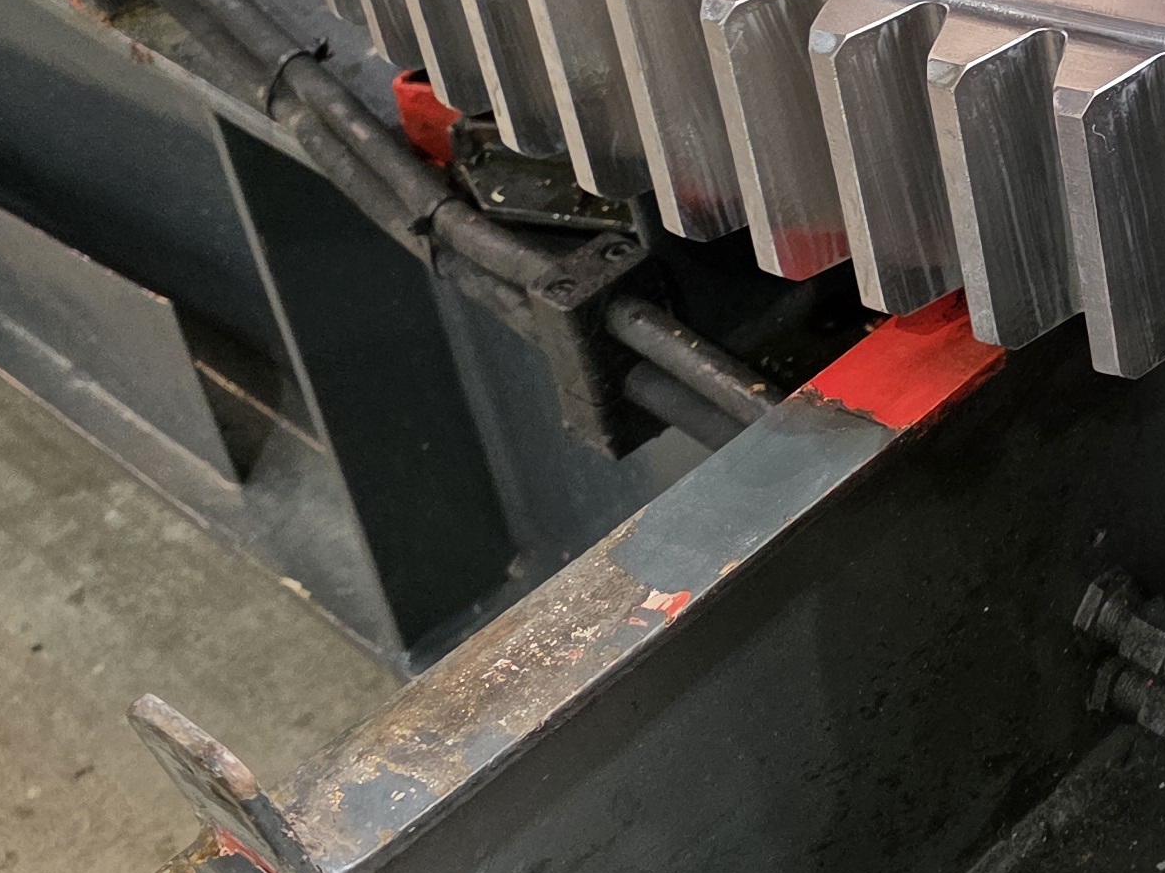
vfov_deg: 17.8
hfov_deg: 21.5
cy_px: -174
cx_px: 1641
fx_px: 2658
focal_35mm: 79
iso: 200
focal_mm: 6.3
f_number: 1.7
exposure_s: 1/100
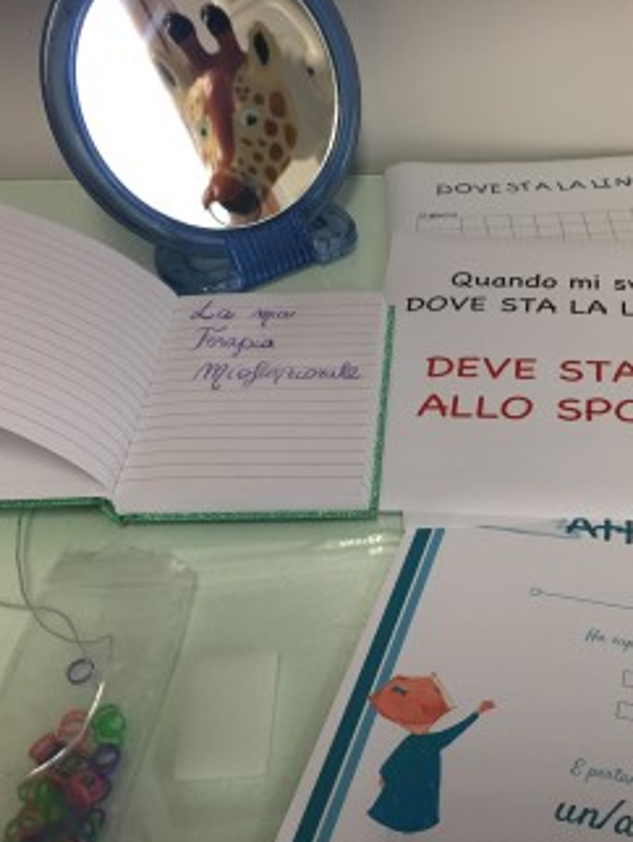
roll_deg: +2.2
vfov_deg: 42.0
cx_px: 471
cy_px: 472
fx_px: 1096
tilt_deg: -43.6
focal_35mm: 45
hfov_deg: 31.7
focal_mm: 4.15
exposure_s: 1/33
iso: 64
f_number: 2.2
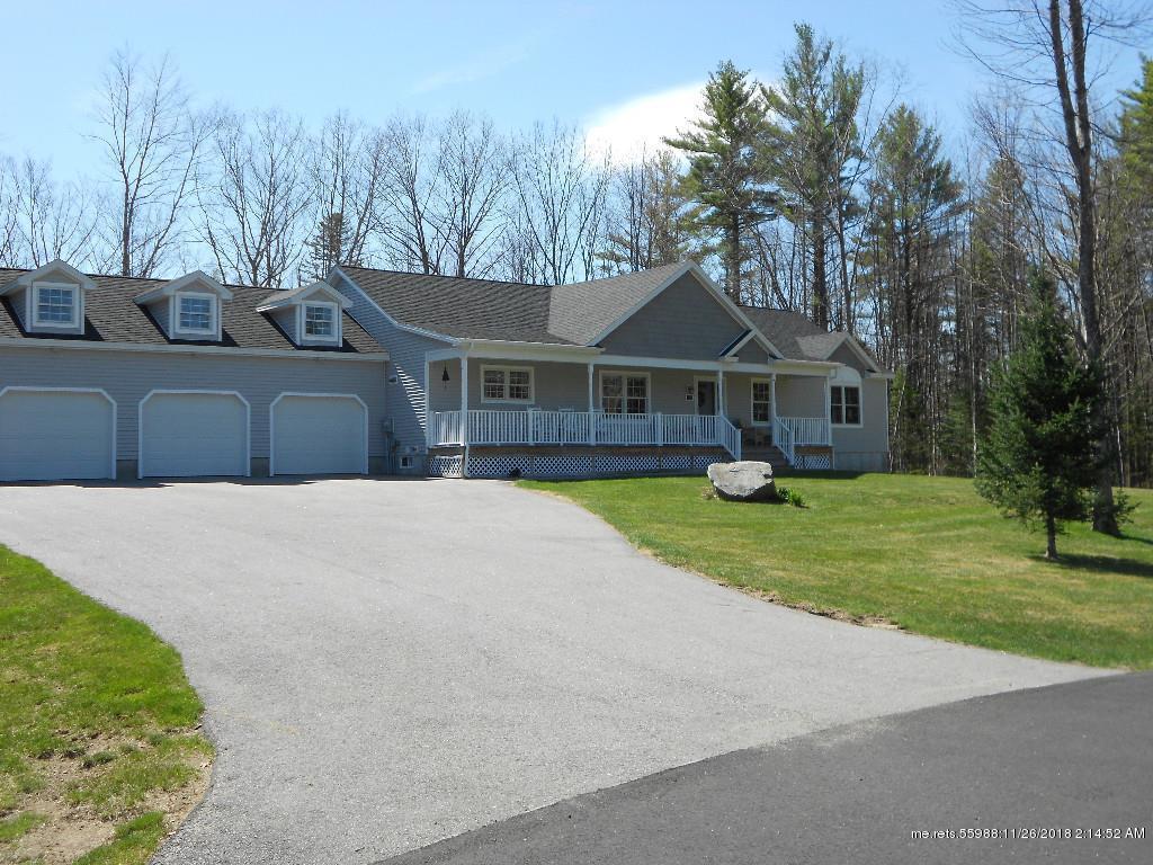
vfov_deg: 38.7
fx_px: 1232
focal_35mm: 37
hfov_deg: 50.1
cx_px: 576
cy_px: 432
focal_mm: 6.7
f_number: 3.9
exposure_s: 1/500
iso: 80
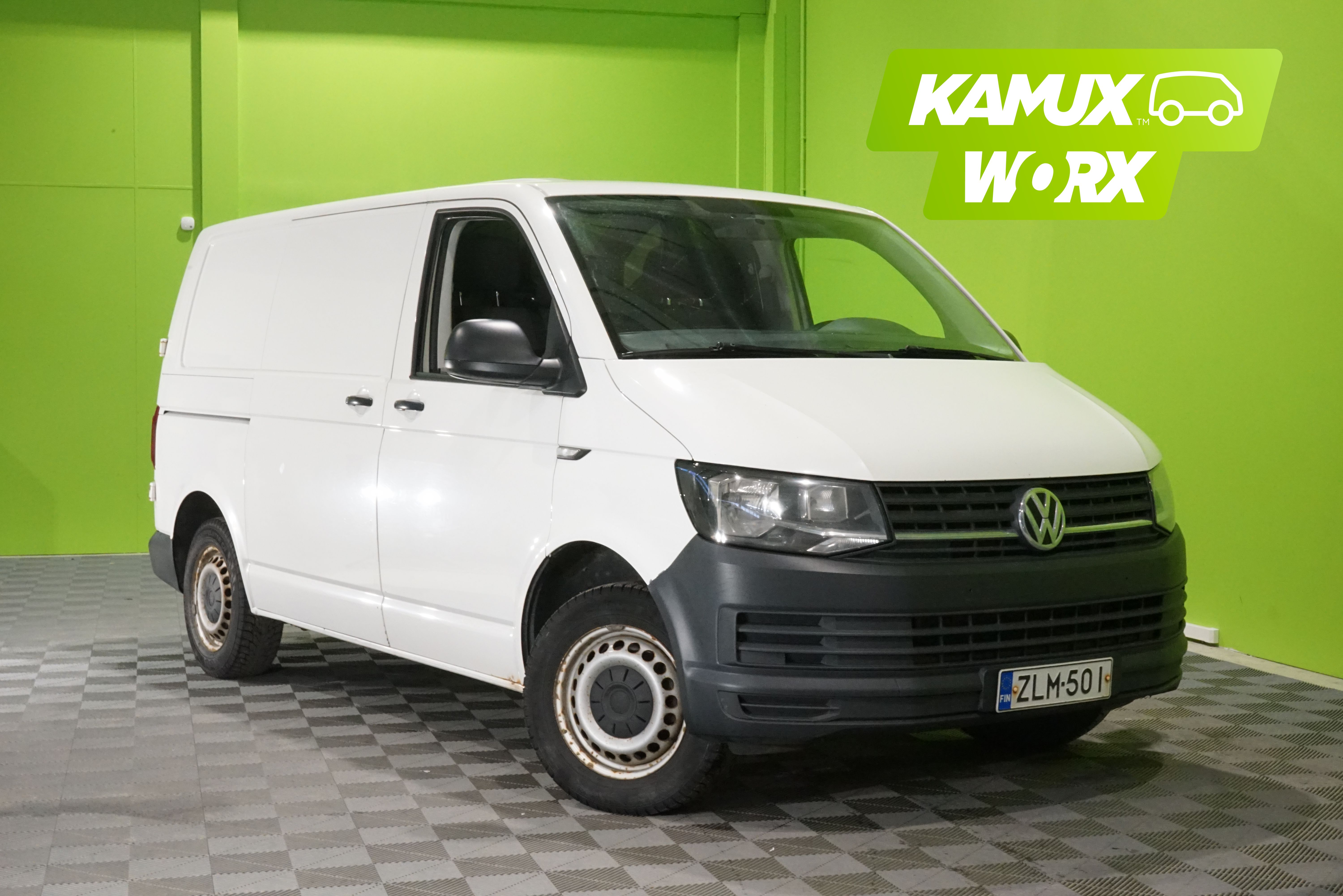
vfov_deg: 27.5
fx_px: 1828
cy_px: 448
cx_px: 672
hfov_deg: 40.3
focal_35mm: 49
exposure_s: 1/15
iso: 6400
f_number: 29
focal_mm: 49
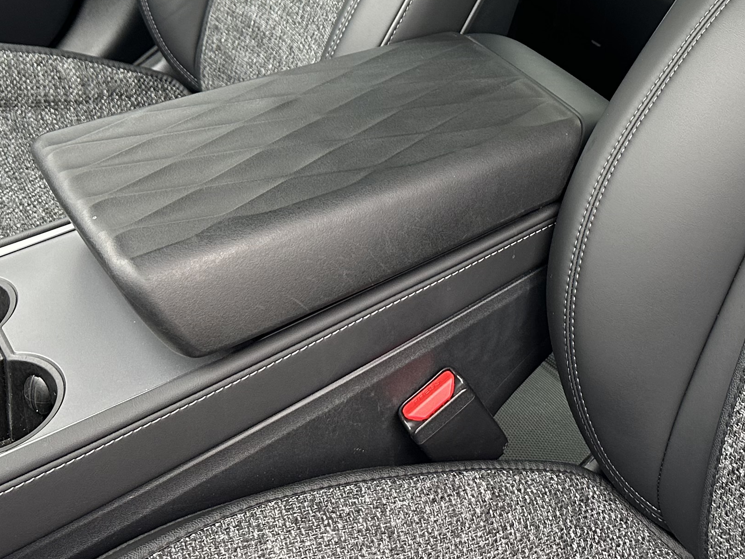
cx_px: 575
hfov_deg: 31.5
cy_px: -40
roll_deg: -1.4
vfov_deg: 23.1
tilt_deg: -22.6
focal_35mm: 60
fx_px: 1291
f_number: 1.78
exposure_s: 1/121
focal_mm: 6.86
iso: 160
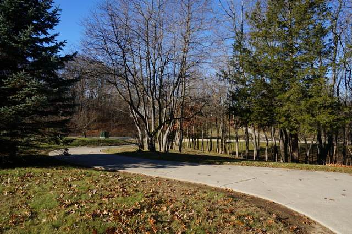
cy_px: 117
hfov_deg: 73.8
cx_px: 176
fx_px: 234
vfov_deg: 53.0
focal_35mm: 24
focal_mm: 16
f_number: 11
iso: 100
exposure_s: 1/80
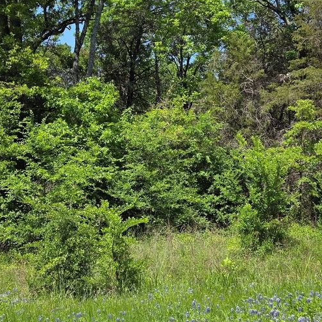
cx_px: 184
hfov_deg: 39.9
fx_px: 442
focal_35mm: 42
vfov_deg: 39.9
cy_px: 132
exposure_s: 1/2790
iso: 80
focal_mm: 5.4
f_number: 1.8
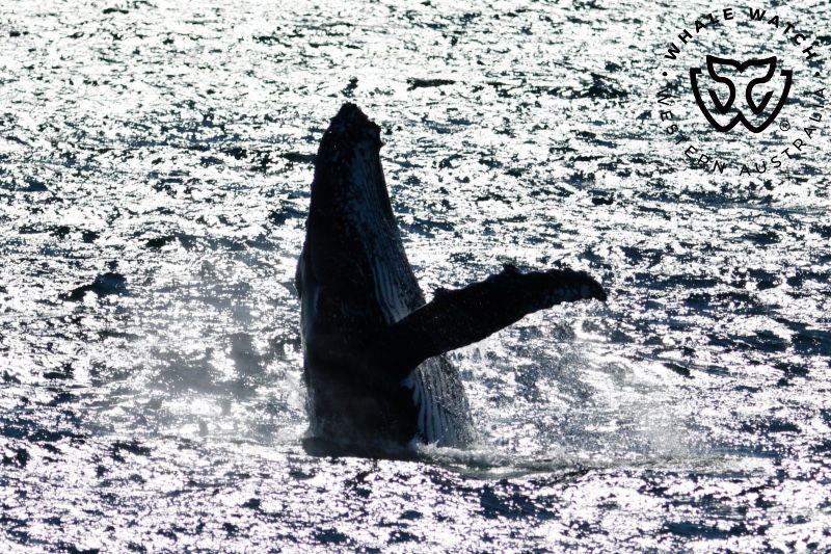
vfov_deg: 5.7
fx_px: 5539
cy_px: 277
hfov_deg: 8.6
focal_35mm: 240
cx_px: 416
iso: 220
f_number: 5.6
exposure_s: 1/8000
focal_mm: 240
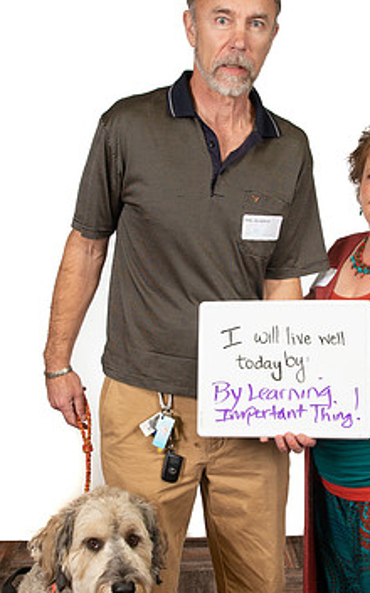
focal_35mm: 66
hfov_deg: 19.7
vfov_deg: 31.1
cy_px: 320
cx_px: 219
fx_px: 1065
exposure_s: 1/80
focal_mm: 31
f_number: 8
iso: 800
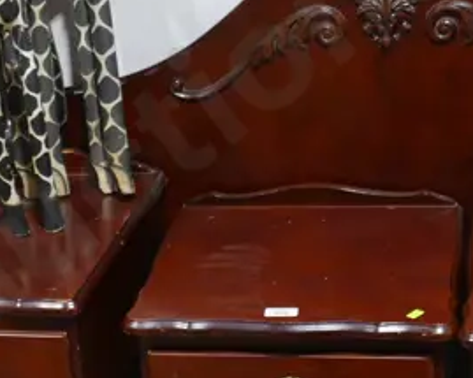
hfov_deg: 18.2
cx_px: 60
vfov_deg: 14.8
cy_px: 223
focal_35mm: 104
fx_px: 1455
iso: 500
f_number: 4
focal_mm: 14
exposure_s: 1/60
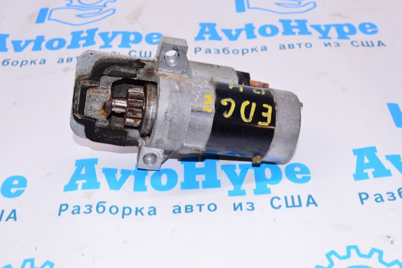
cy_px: 134
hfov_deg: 43.6
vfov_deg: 29.8
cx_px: 201
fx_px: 502
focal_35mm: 45
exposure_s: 1/125
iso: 1600
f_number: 8
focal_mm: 30
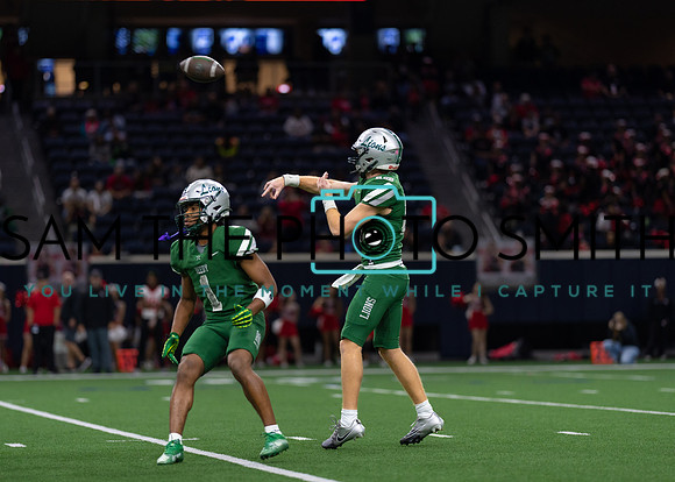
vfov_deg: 8.6
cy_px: 257
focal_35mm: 166
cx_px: 302
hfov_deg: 12.1
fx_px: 3190
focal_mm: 135
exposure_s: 1/1250
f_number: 1.8
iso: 1000
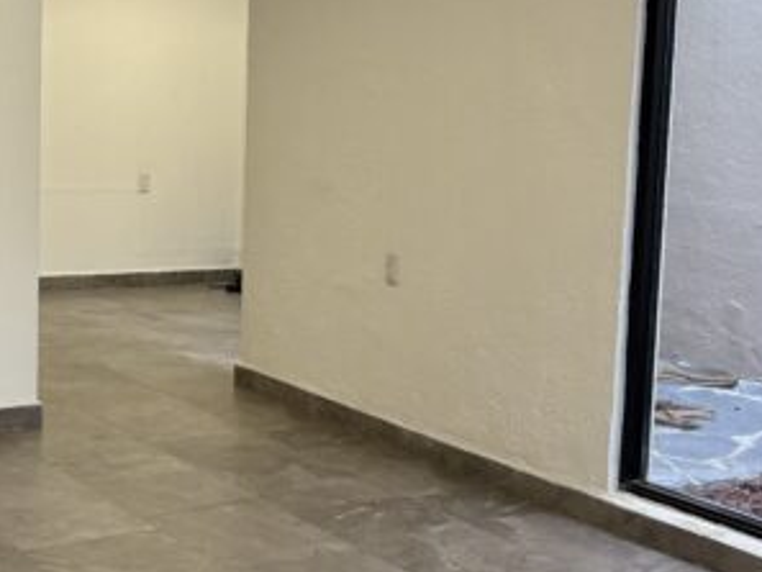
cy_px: 218
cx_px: 115
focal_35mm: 70
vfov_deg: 21.0
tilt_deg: -5.4
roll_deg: +0.8
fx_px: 1542
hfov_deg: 27.0
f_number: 1.6
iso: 125
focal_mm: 5.96
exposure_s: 1/186
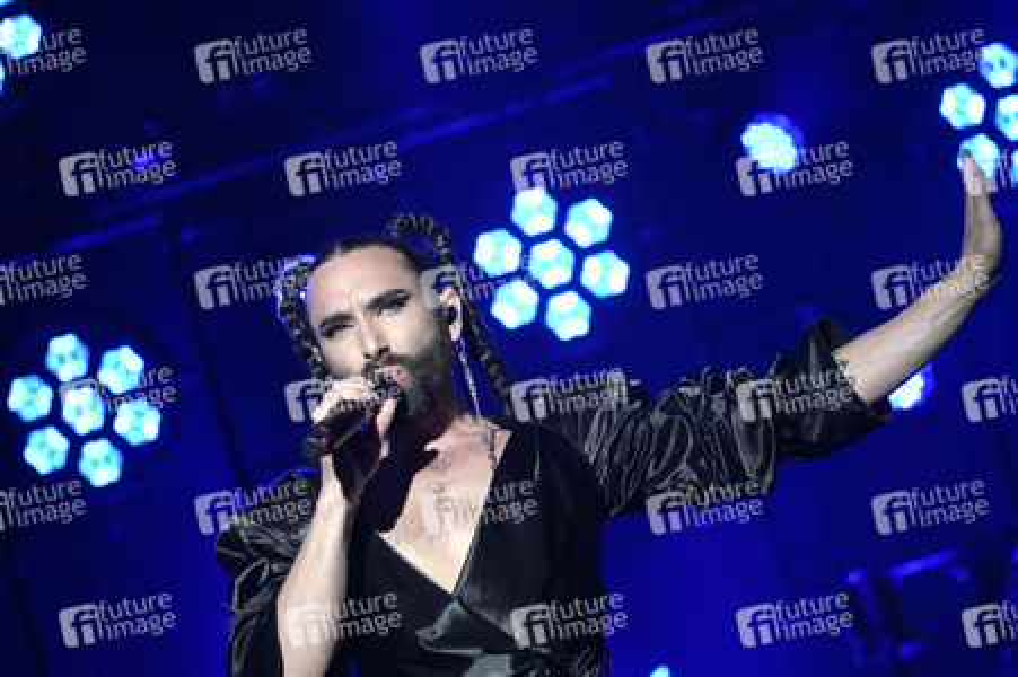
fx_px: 3136
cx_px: 509
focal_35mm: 111
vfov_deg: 12.3
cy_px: 338
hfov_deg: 18.4
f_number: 4.5
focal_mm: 111
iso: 2000
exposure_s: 1/250
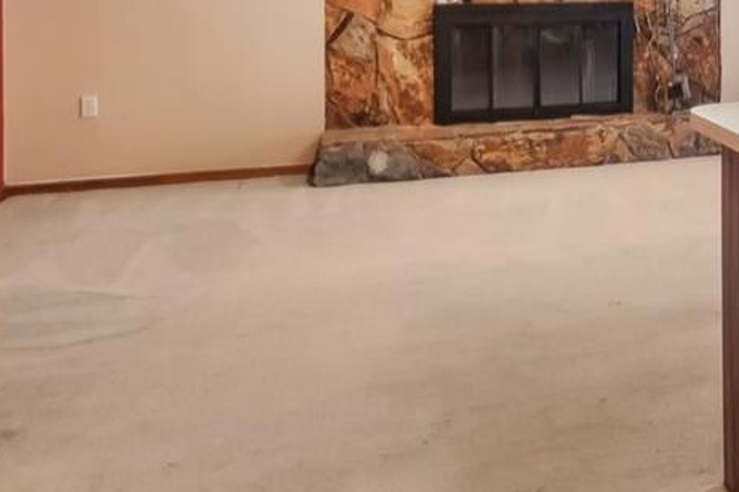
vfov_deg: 24.7
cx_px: 1030
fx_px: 1067
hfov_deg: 28.7
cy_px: -5
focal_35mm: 52
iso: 400
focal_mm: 10
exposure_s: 1/10
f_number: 8
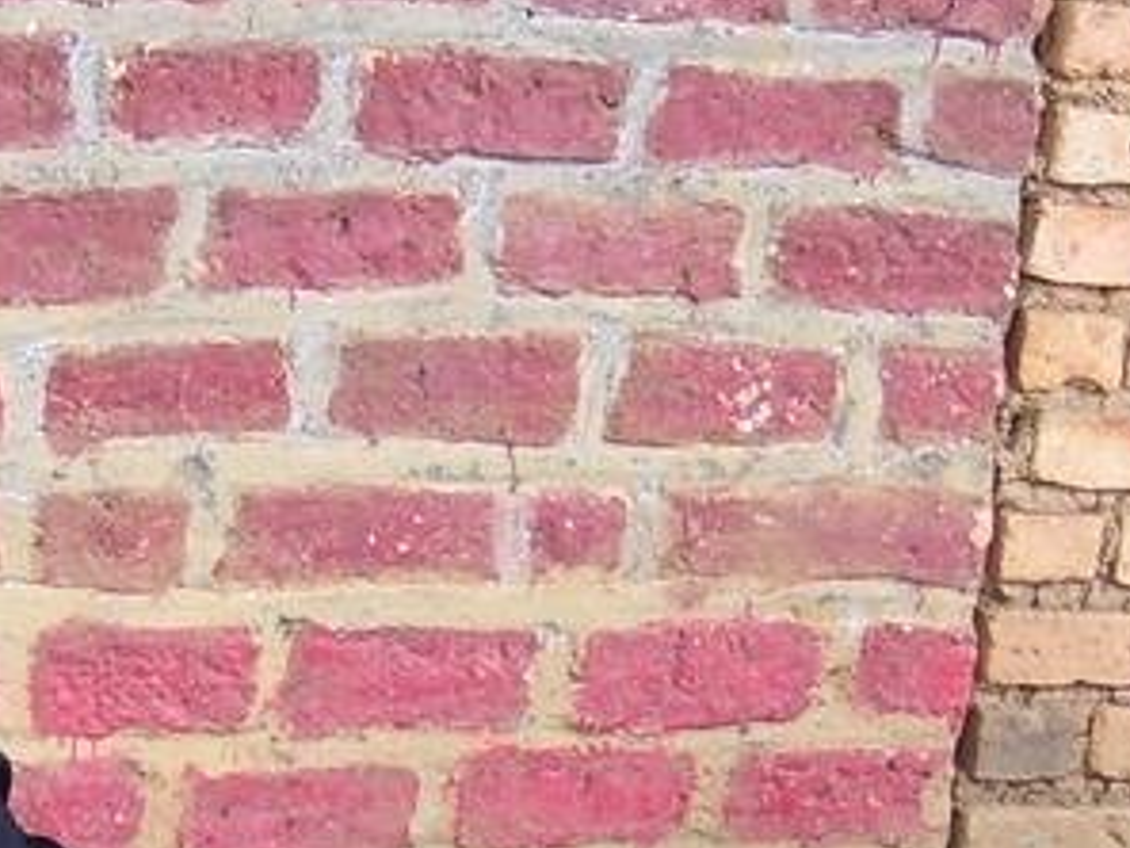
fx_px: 4178
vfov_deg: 11.4
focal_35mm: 128
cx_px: 271
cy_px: 955
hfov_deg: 15.3
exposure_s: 1/250
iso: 80
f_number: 2.7
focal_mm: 6
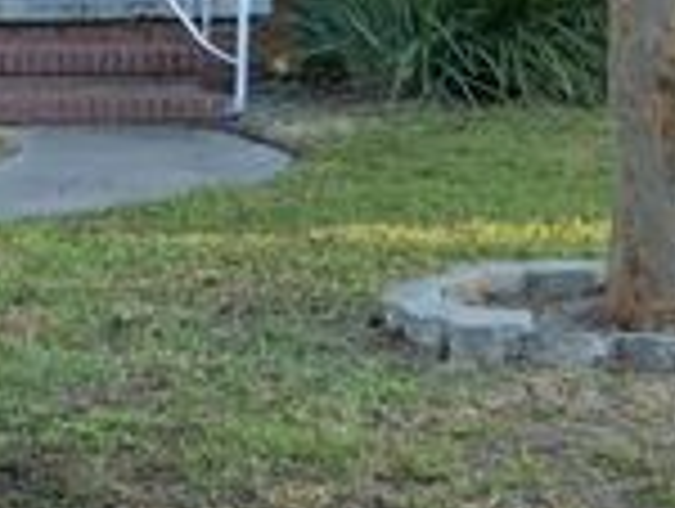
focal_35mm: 164
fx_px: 3203
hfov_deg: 11.1
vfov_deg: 8.8
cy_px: -272
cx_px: -590
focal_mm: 9.1
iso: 125
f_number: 2.8
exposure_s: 1/125
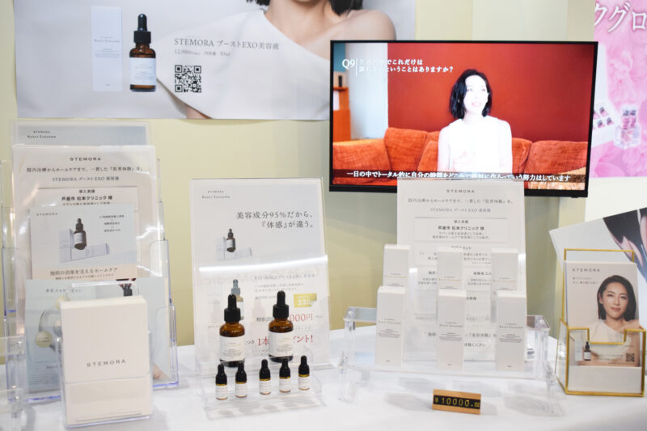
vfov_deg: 34.2
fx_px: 701
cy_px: 216
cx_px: 324
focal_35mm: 39
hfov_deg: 49.6
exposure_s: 1/125
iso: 1600
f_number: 5.6
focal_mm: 26
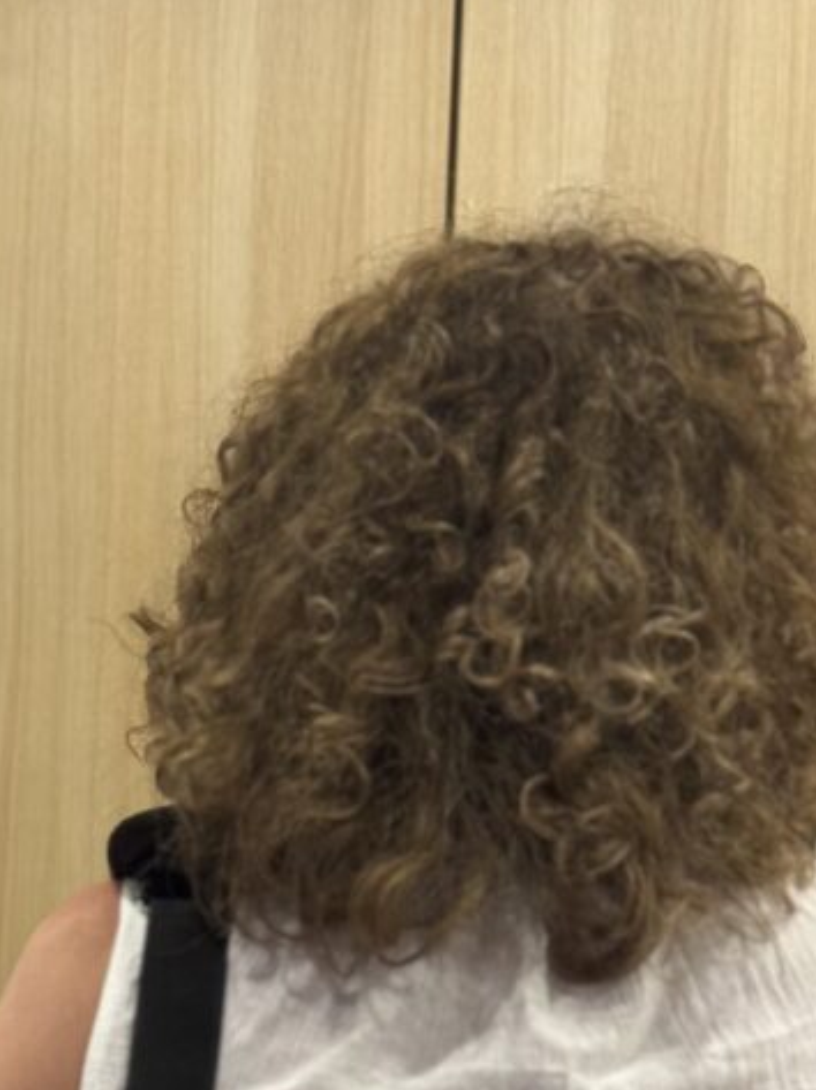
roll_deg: -0.8
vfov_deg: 18.6
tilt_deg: -3.1
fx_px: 3273
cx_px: -55
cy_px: 970
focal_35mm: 104
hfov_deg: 13.9
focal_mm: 6.76
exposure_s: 1/56
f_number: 1.78
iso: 200
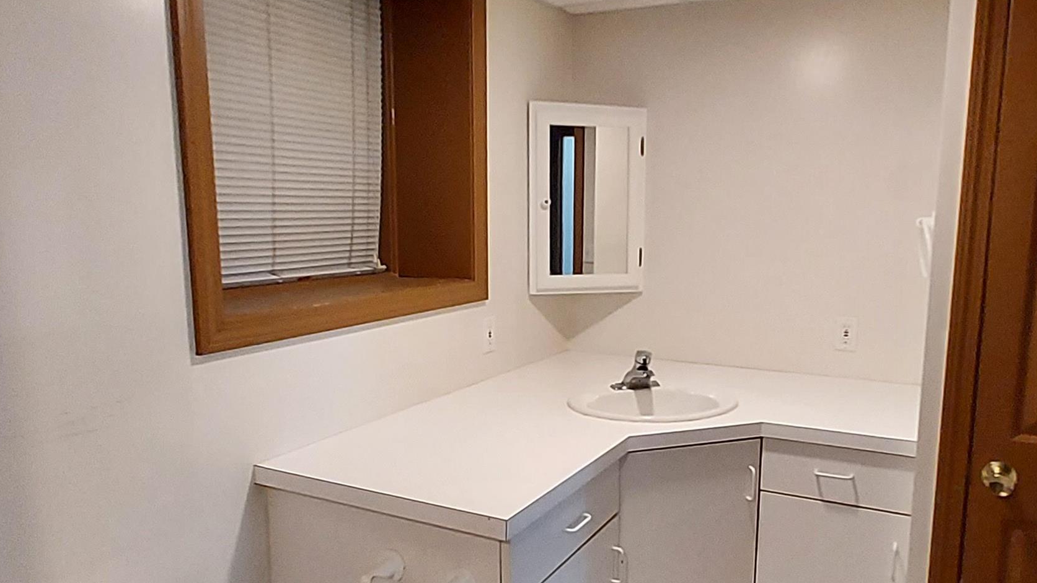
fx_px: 715
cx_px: 576
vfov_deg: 44.4
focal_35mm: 26
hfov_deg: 71.7
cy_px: 299
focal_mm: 1.42
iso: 320
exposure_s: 1/60
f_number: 2.2
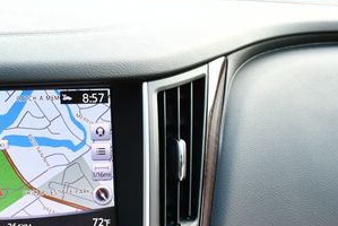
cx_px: -7
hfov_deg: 24.9
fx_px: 724
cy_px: 232
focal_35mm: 77
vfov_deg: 17.3
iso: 560
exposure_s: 1/250
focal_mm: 18
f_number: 3.5
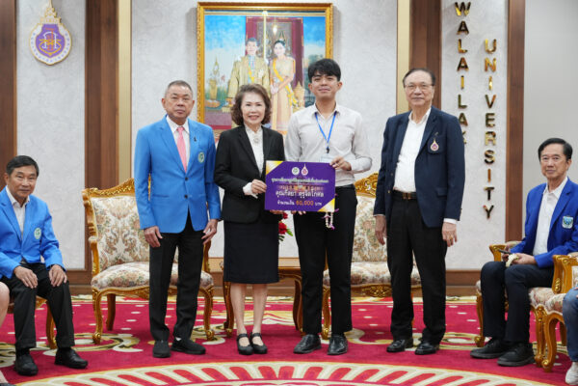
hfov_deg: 27.3
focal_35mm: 74
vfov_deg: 18.4
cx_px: 289
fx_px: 1188
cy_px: 193
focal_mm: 74
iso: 2000
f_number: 5
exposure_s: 1/125
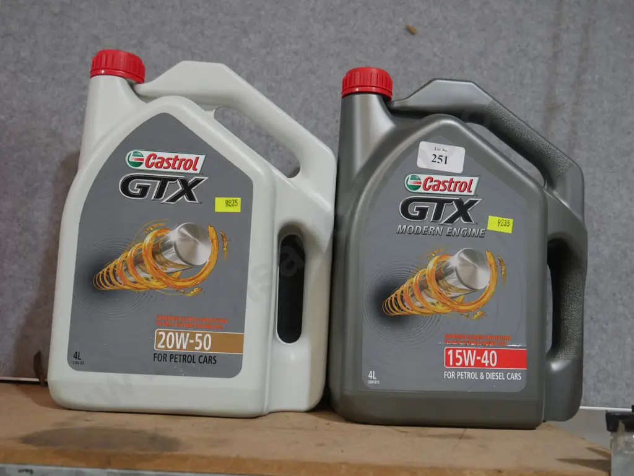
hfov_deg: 53.9
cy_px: 238
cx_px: 317
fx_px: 623
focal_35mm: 34
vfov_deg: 41.8
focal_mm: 17
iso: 640
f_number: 4
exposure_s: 1/60
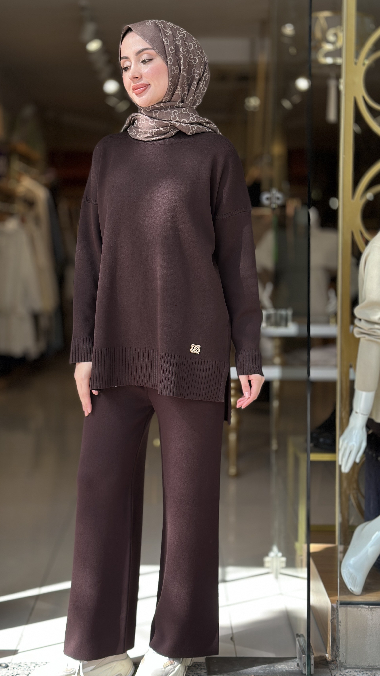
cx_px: 163
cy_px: 310
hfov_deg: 19.4
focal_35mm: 62
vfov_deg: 33.8
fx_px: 1111
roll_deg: -0.9
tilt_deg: -3.2
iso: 80
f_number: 1.78
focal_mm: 6.86
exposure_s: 1/411
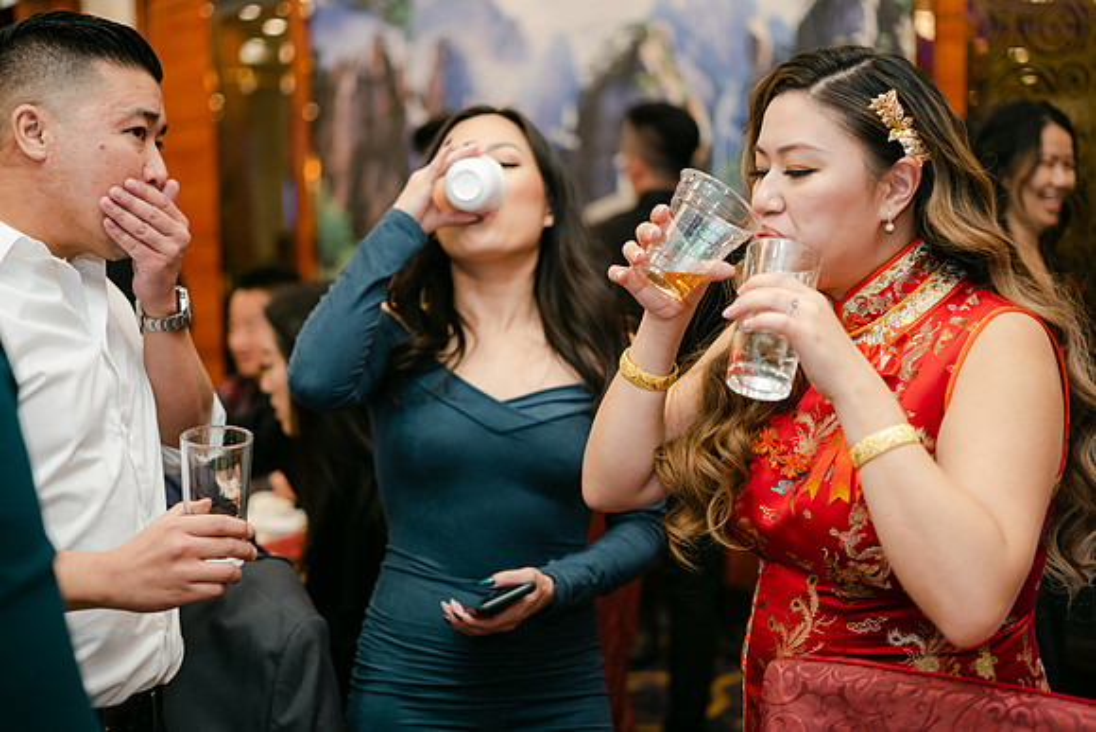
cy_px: 366
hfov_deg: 39.6
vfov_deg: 27.0
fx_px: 1523
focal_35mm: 50
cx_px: 548
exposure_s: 1/125
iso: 200
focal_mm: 33
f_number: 1.4
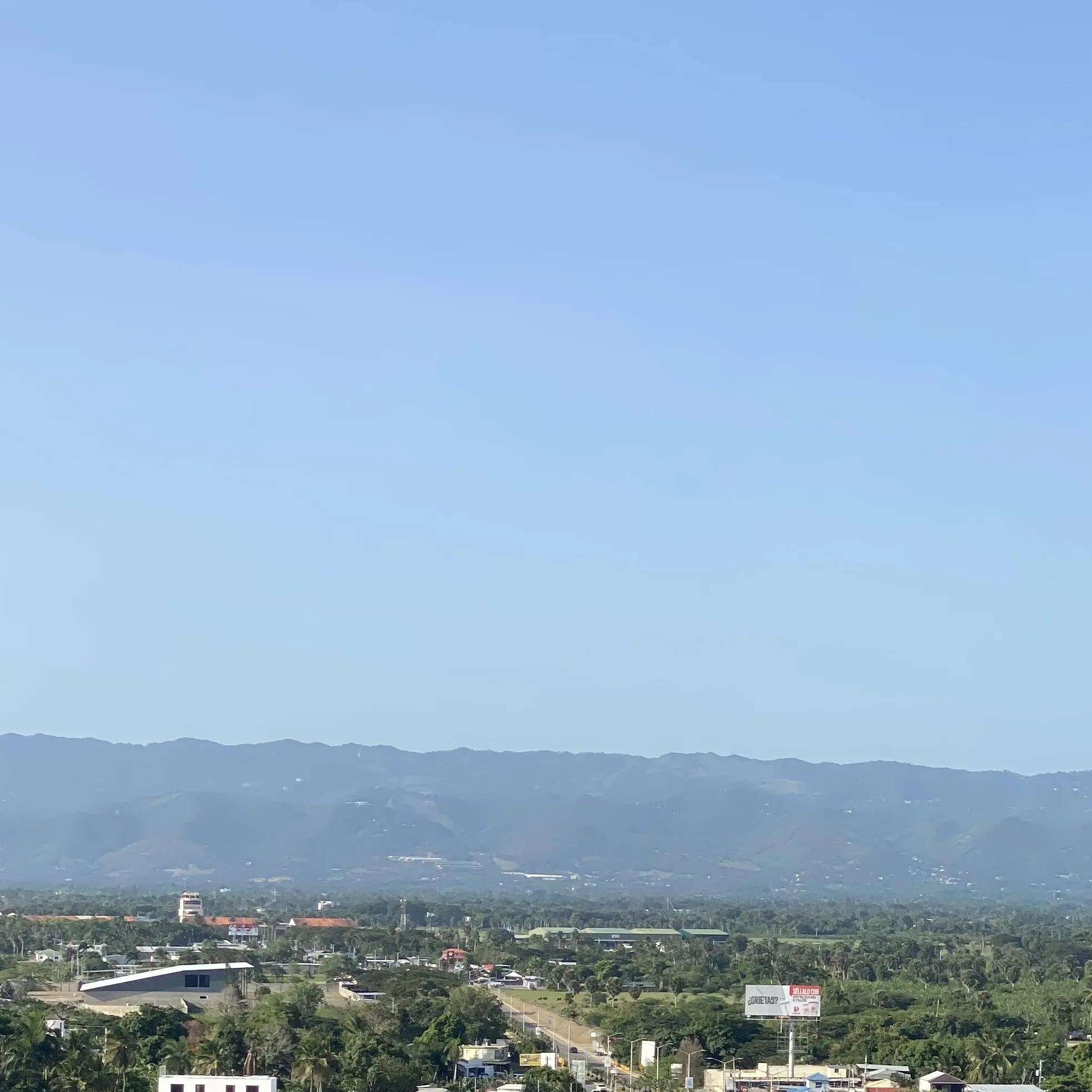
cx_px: 501
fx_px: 3355
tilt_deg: -1.8
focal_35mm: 94
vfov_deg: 18.1
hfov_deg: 18.5
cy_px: 1039
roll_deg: -1.4
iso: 20
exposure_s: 1/1546
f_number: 2
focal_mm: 6
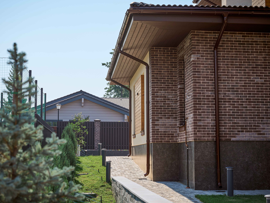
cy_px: 102
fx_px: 476
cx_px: 129
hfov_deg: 31.7
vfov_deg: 24.0
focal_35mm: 61
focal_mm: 56
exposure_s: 1/800
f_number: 4.5
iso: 100
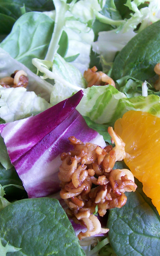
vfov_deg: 34.0
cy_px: 135
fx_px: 419
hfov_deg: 21.5
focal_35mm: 60
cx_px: 112
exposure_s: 1/34.7
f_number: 2.8
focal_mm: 5.8
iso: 80
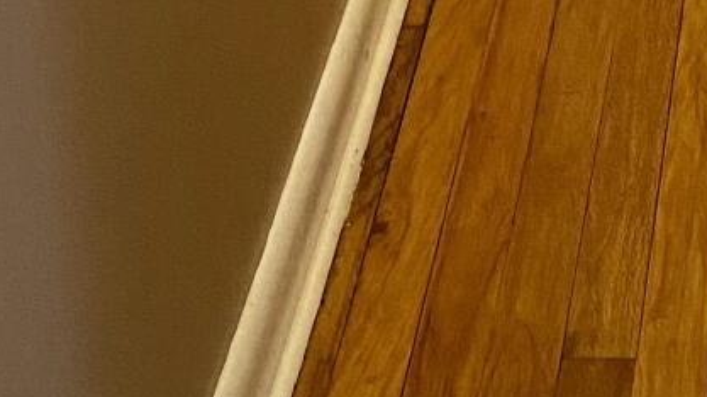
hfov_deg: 15.3
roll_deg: +0.5
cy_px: -1074
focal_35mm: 136
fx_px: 2548
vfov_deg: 7.1
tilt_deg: -12.8
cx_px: 831
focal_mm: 4.25
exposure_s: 1/60
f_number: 1.8
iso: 400
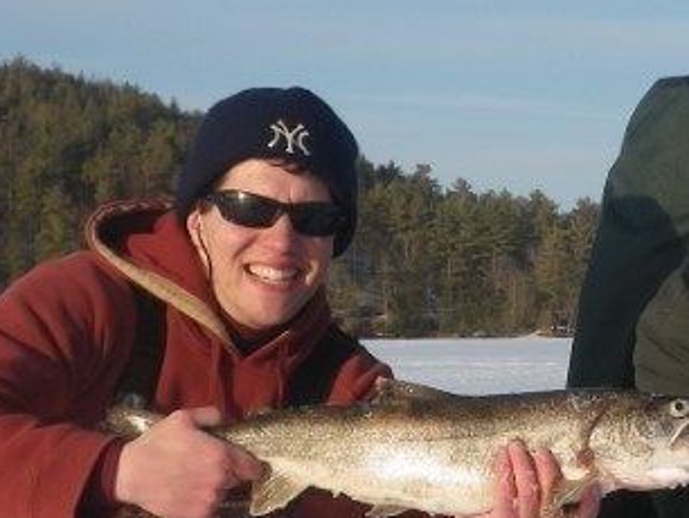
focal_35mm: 100
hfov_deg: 19.5
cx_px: 534
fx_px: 1992
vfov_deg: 14.8
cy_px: 325
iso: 80
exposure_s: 1/320
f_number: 4.6
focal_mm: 6.1
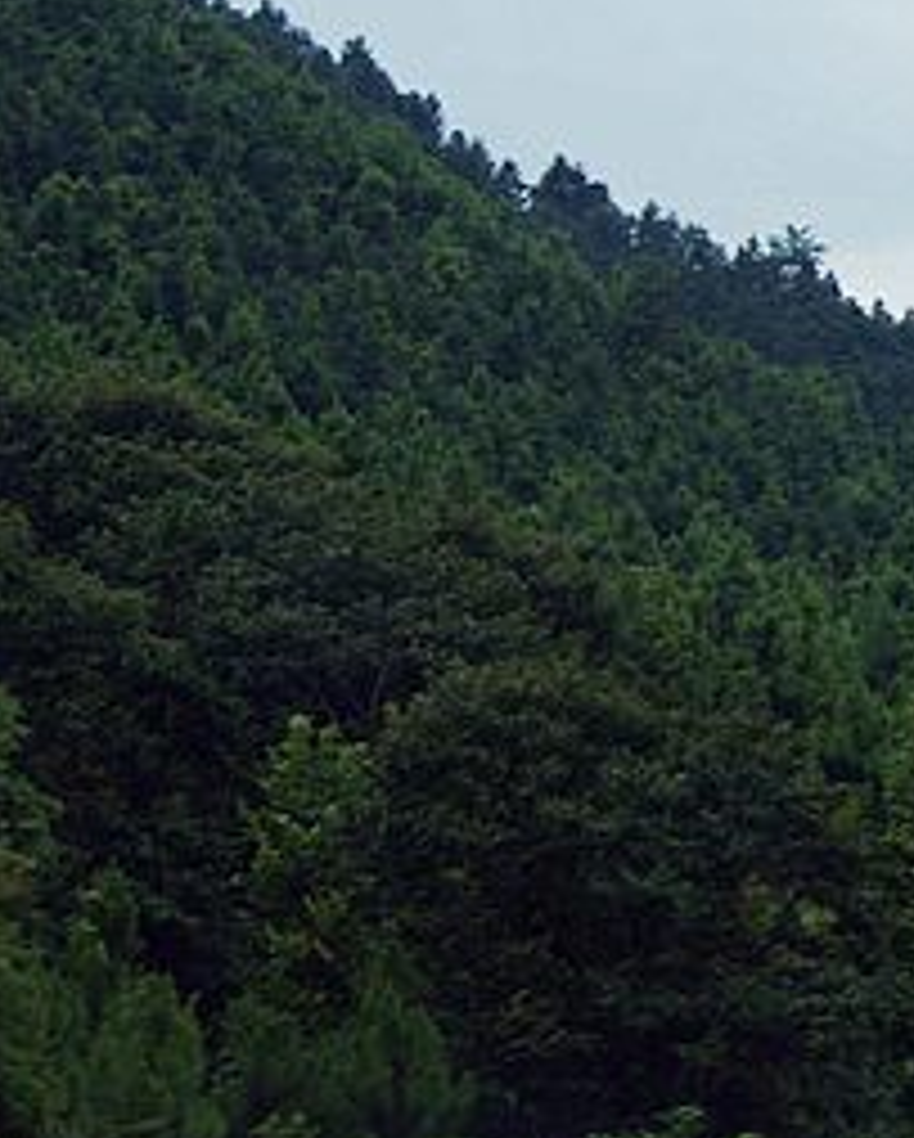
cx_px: 2265
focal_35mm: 199
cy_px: 360
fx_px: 6713
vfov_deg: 9.7
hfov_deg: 7.3
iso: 100
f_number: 8
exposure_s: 1/200
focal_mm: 35
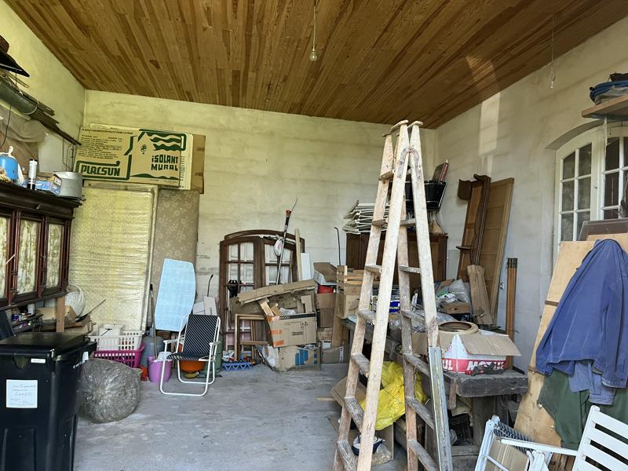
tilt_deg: -0.5
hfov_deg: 67.3
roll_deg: -2.1
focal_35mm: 26
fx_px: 472
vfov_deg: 53.1
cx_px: 314
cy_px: 236
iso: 160
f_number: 1.6
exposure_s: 1/60
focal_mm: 5.1
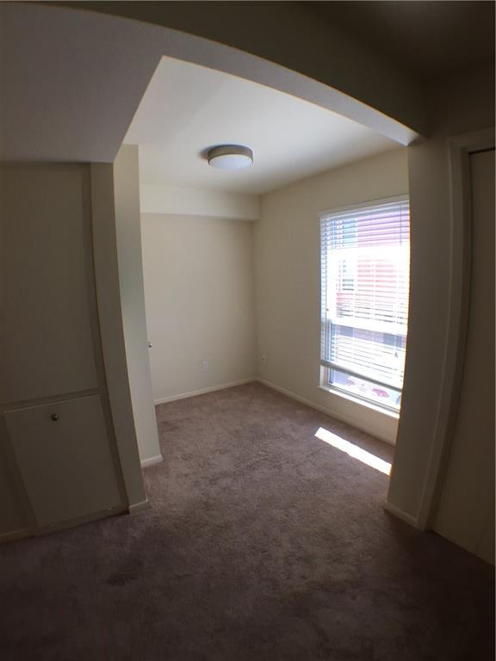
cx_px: 248
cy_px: 330
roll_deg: +1.4
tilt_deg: -9.8
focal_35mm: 29
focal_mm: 4.15
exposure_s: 1/120
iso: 40
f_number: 2.2
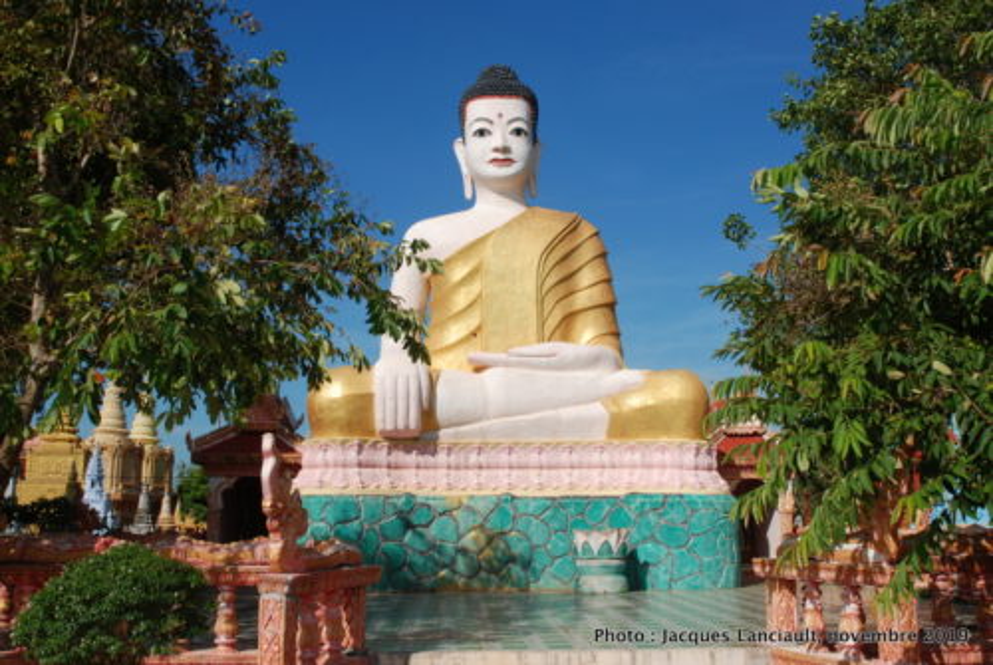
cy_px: 332
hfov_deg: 57.2
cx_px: 496
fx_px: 912
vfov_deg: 40.1
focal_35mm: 33
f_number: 16
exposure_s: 1/125
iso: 100
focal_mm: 22
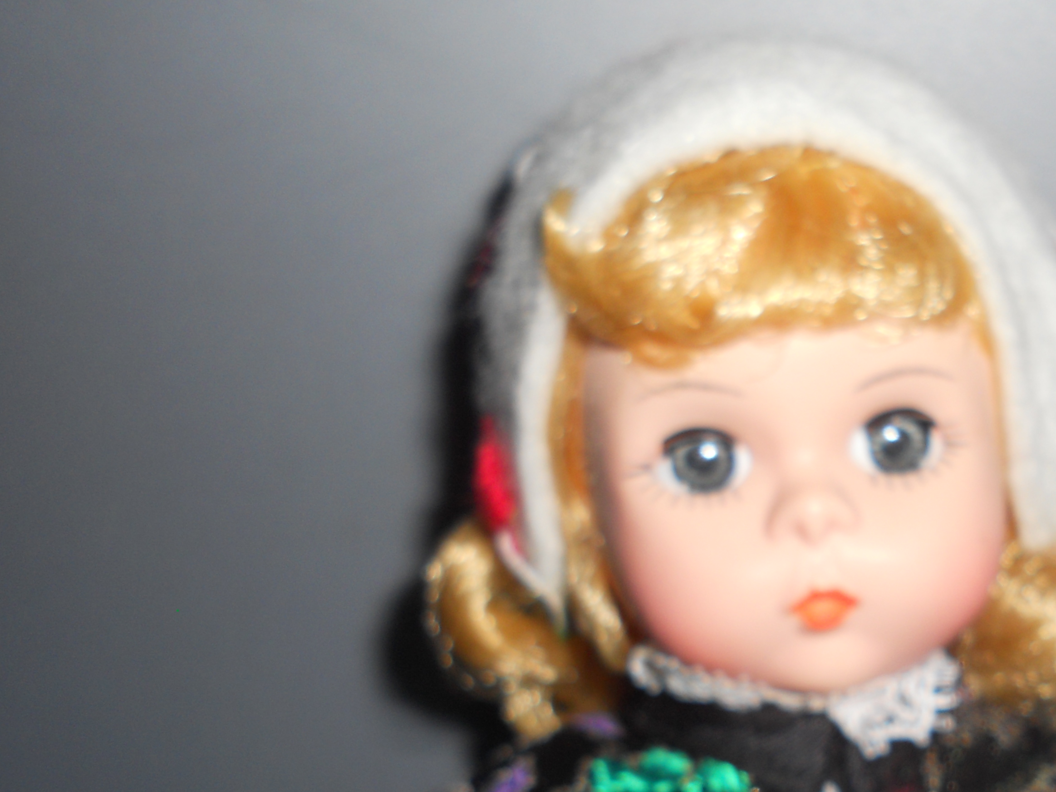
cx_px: 737
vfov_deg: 26.0
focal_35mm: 55
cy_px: 655
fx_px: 1678
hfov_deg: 34.5
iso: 80
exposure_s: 1/25
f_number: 8.8
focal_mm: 5.8
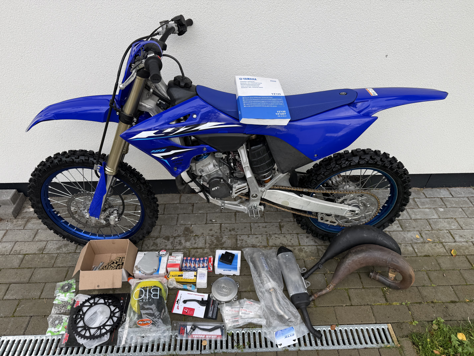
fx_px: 329
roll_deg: -0.4
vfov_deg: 56.8
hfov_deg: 71.6
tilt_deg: -39.8
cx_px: 237
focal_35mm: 24
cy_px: 178
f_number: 1.78
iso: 80
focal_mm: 6.76
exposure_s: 1/440
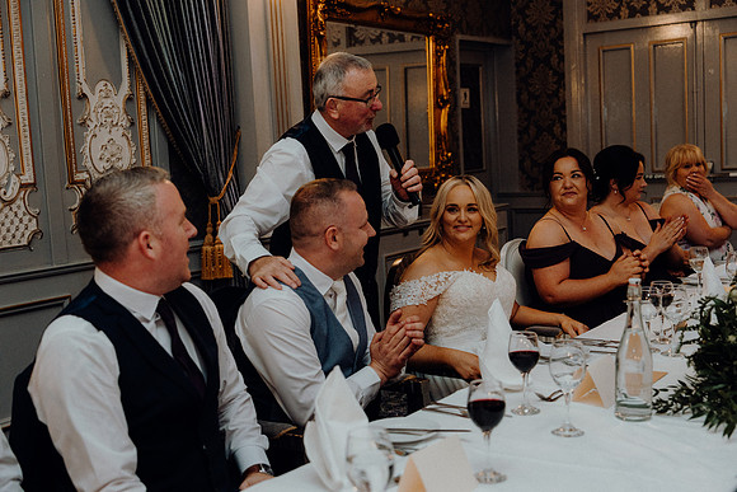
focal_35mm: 47
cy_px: 246
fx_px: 962
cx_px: 368
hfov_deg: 41.9
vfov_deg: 28.7
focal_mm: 47
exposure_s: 1/160
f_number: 3.5
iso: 2500
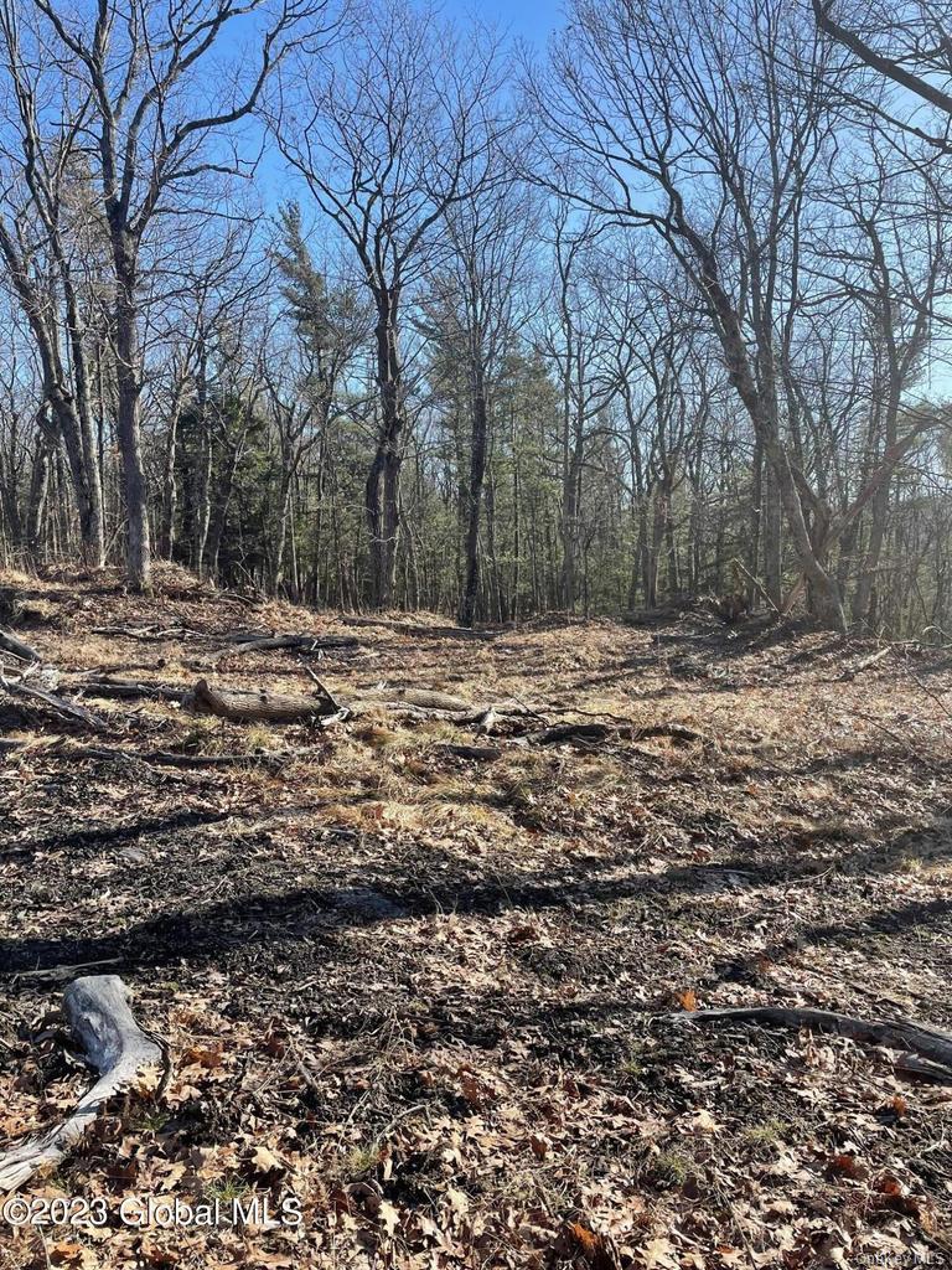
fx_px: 953
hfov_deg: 53.1
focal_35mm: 26
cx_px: 476
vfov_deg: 67.3
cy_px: 635
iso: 32
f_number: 1.6
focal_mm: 4.2
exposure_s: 1/1304
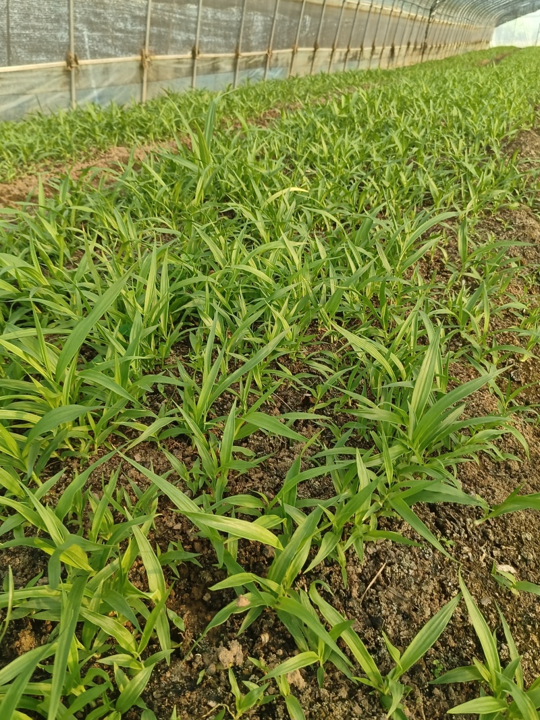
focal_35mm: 27
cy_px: 360
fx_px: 562
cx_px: 270
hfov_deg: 51.3
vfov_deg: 65.3
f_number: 1.9
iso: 167
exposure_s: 1/50
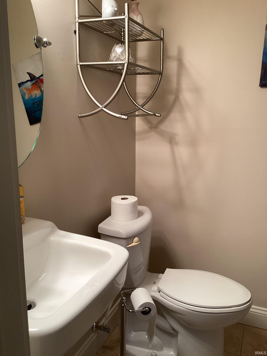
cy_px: 178
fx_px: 319
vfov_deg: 58.4
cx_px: 134
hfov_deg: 45.4
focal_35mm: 31
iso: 160
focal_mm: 3.3
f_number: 2.4
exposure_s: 1/60
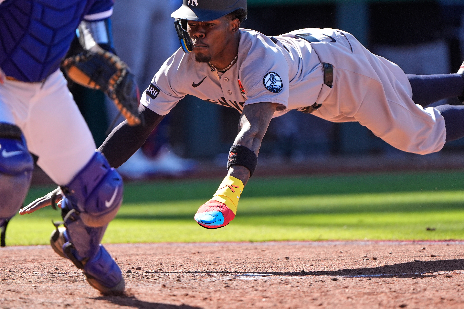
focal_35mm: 853
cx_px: 215
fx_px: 10994
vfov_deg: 1.6
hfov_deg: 2.4
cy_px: 112
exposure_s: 1/2500
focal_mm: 600
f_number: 4
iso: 1000
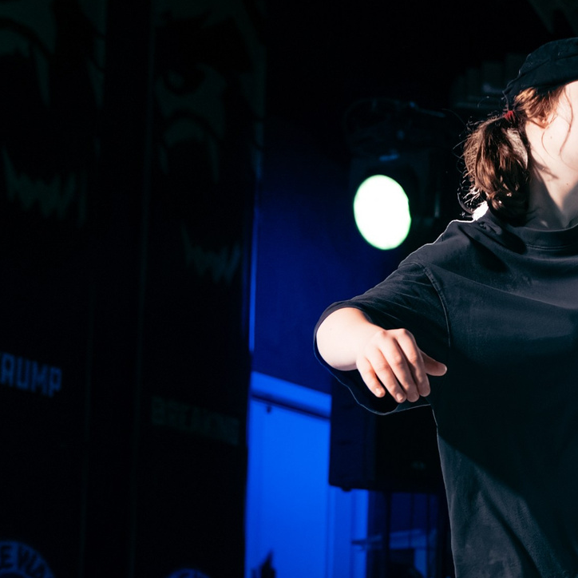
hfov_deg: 14.6
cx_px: 538
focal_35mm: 118
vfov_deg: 14.6
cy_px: 558
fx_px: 2229
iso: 3200
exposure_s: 1/800
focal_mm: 36
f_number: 2.8
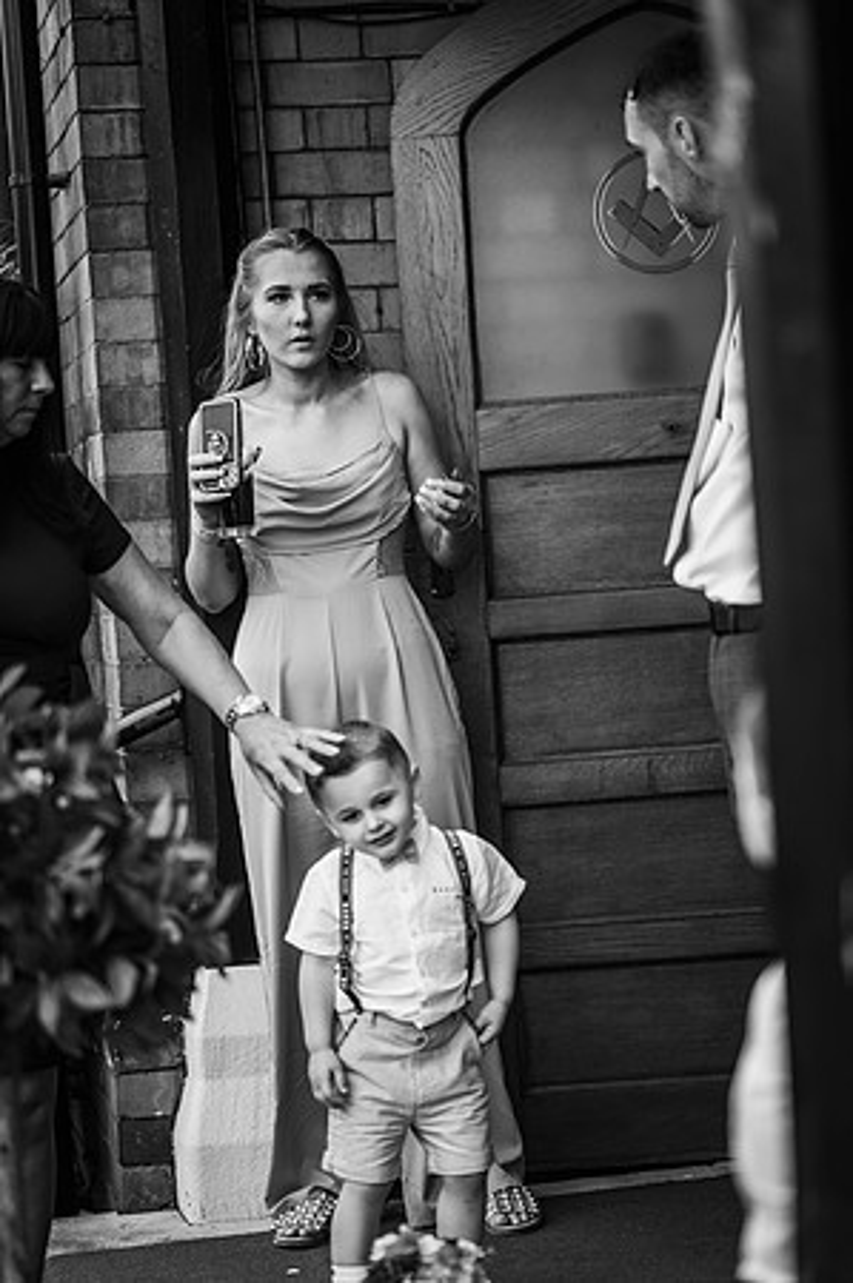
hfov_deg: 16.0
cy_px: 642
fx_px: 3028
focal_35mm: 85
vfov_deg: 23.9
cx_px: 426
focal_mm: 85
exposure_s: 1/250
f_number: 1.8
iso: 100
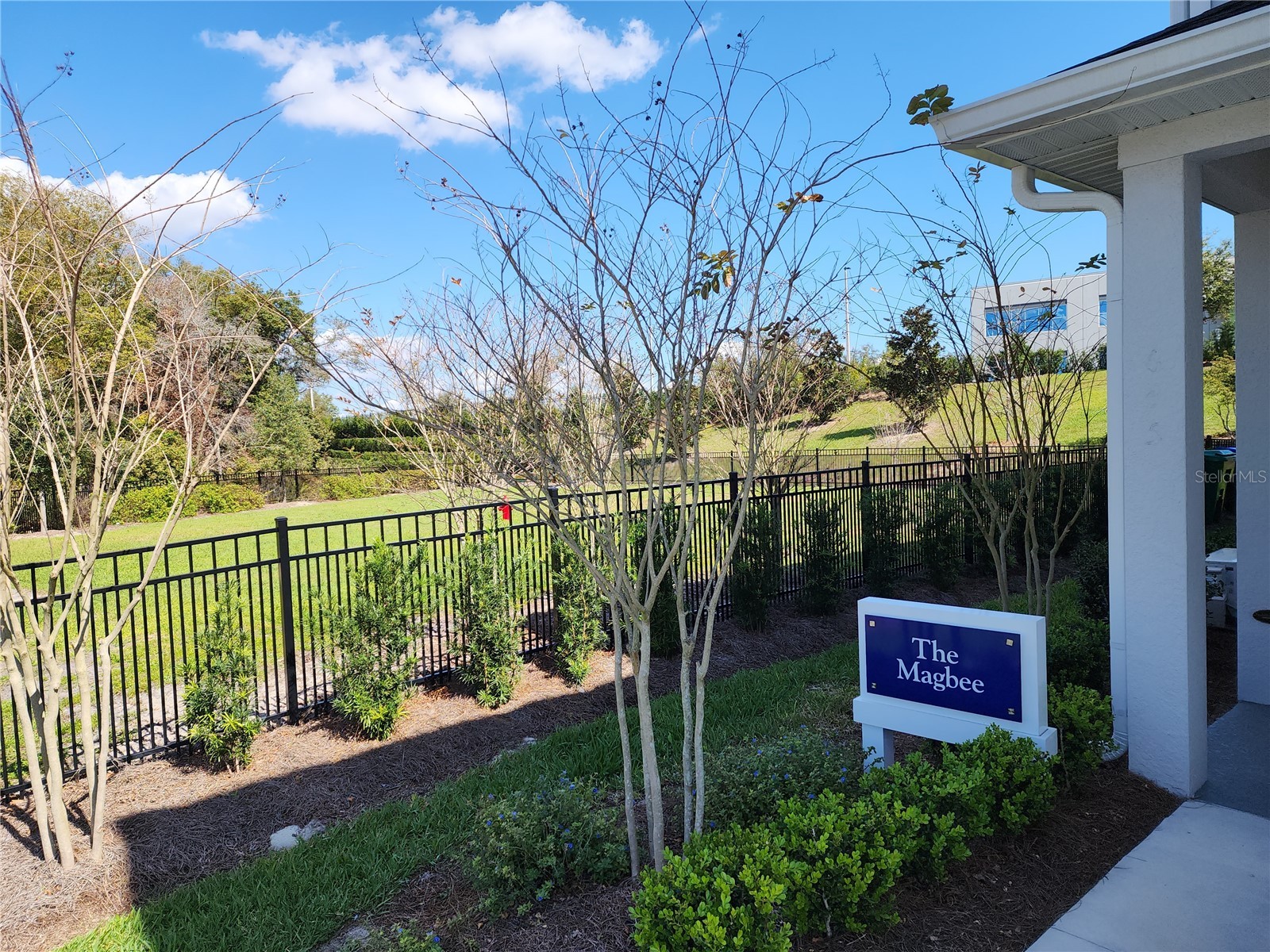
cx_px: 635
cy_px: 476
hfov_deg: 73.9
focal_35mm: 23
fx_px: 844
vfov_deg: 58.9
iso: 12
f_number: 1.8
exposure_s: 1/629
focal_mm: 6.4
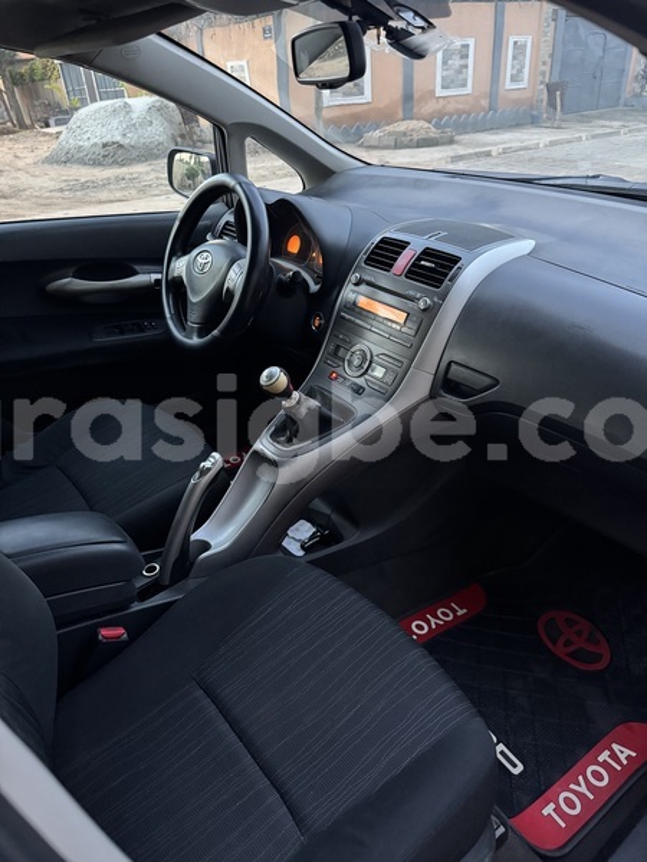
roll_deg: +5.3
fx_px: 598
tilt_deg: -31.7
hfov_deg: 56.8
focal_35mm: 24
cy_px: 431
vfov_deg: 71.6
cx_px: 324
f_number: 1.78
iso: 800
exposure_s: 1/25
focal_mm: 6.76
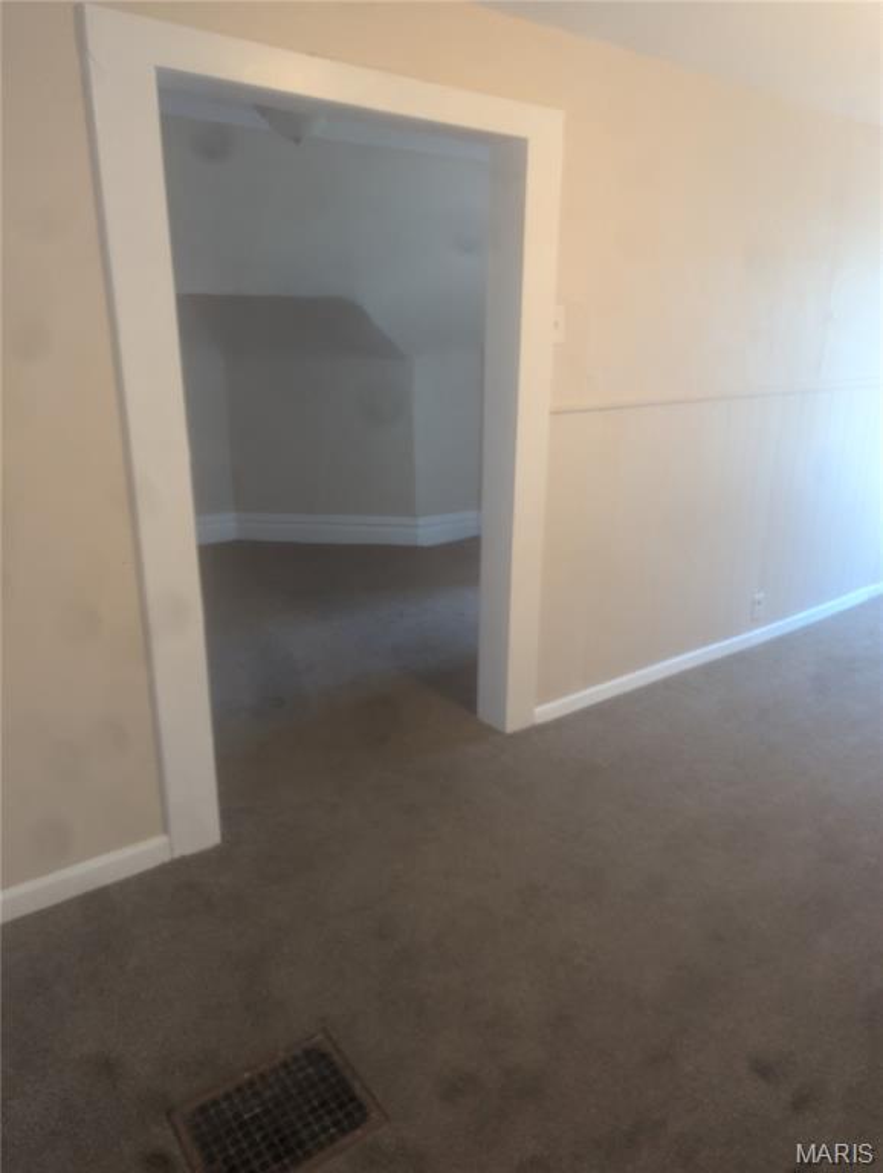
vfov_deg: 71.5
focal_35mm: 24
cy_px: 586
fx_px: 814
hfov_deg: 56.9
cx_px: 442
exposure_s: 1/30
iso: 241
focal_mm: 6.81
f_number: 1.85
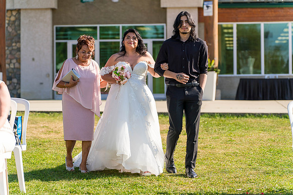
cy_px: 98
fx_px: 798
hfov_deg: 20.8
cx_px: 146
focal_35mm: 98
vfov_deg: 14.0
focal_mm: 98
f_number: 3.2
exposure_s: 1/2000
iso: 250
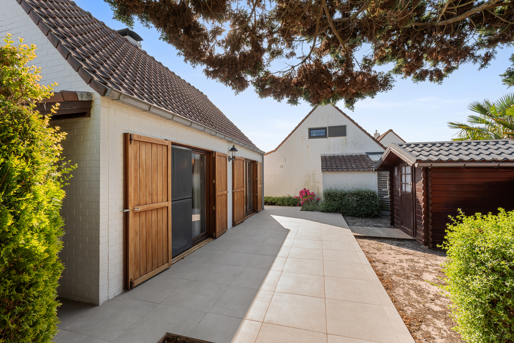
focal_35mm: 16
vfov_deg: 73.7
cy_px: 172
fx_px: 228
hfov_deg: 96.7
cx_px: 257
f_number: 11
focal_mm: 16
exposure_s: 1/50
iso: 200
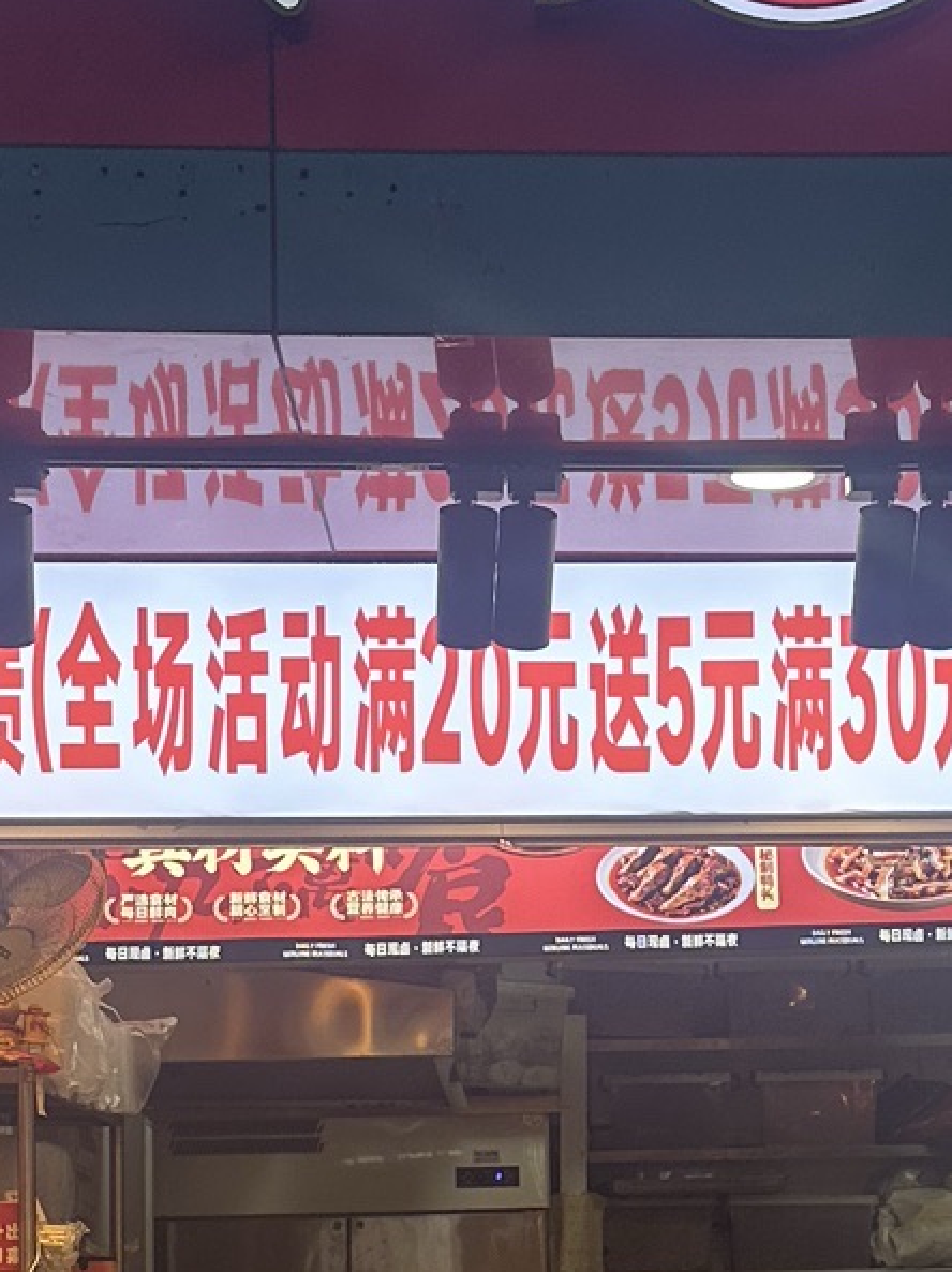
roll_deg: +0.3
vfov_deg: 23.5
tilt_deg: +4.0
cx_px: 708
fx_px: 2973
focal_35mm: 81
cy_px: 1126
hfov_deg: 18.1
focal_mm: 6.86
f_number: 1.78
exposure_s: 1/312
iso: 80
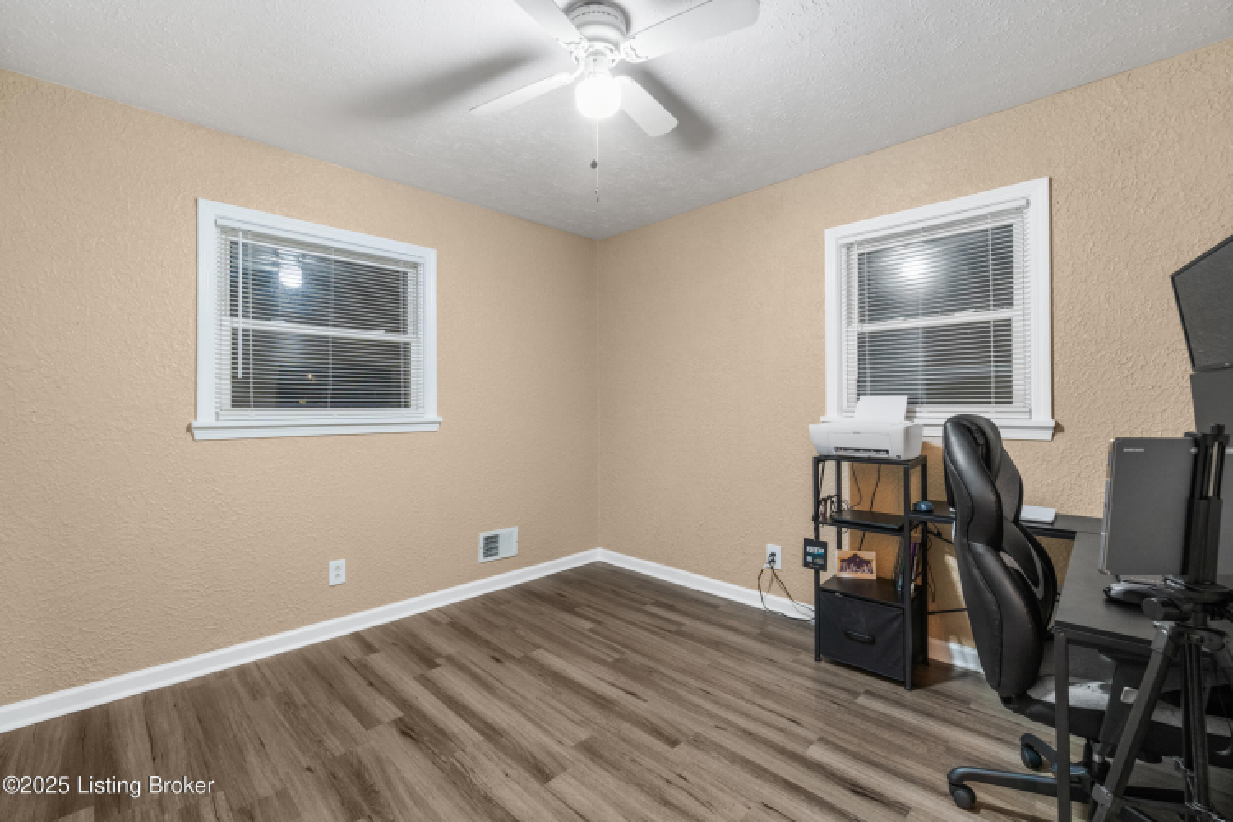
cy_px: 411
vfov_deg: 77.3
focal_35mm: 15
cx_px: 616
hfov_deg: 100.4
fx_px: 514
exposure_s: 2
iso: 400
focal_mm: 10
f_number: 7.1
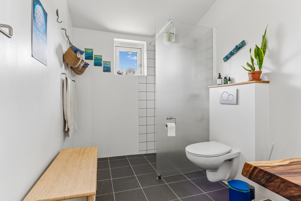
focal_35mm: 20
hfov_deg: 85.4
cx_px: 150
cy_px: 100
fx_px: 163
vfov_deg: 63.2
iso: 400
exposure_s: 1/10
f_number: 8
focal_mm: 13
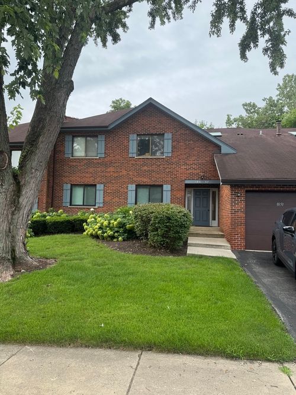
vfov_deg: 71.6
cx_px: 148
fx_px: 274
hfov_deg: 56.8
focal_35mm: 24
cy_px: 198
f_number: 1.78
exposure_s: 1/1238
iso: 80
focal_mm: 6.76
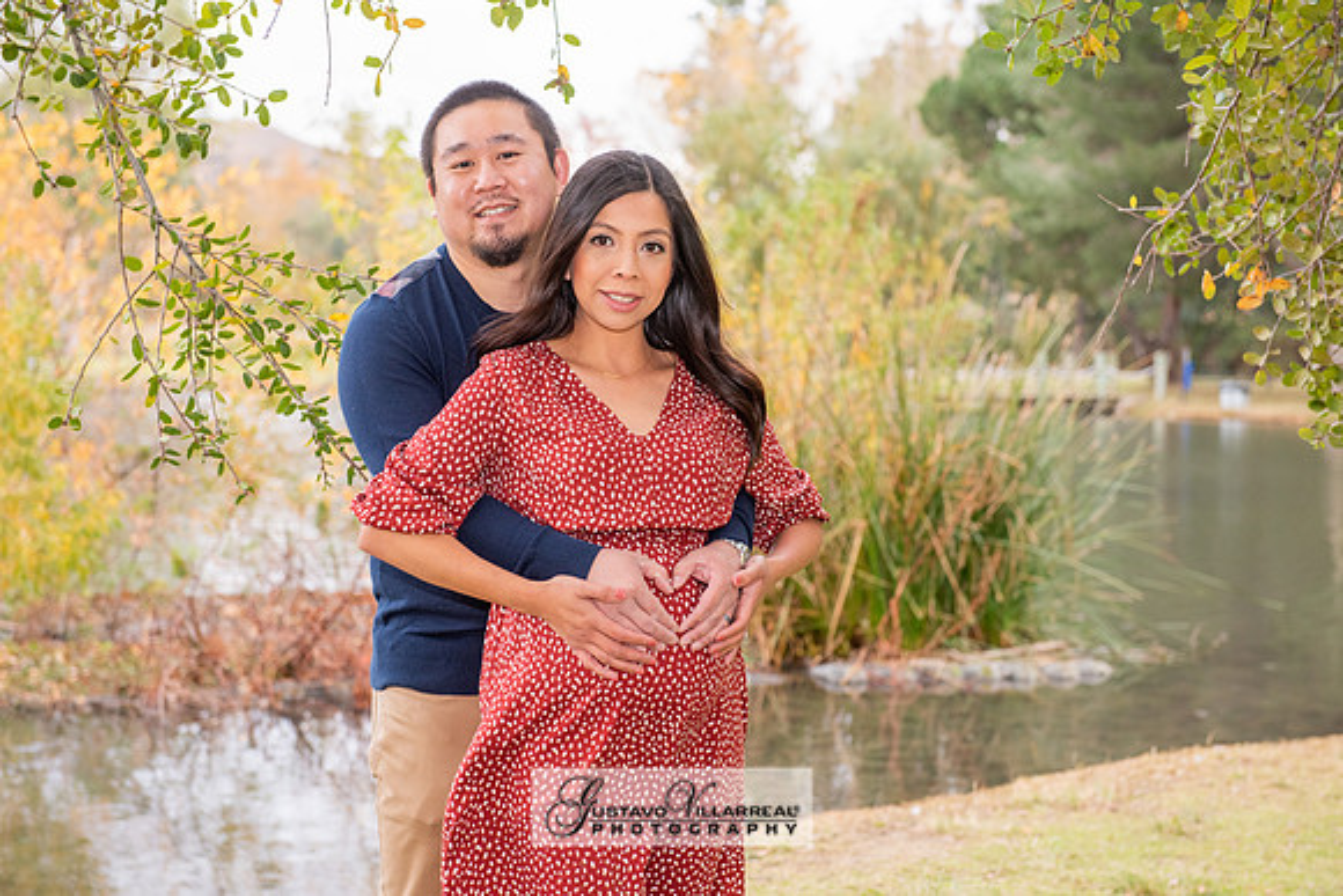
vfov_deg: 19.5
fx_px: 2612
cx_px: 672
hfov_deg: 28.8
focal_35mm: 70
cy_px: 448
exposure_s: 1/125
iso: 800
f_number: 5
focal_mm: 70
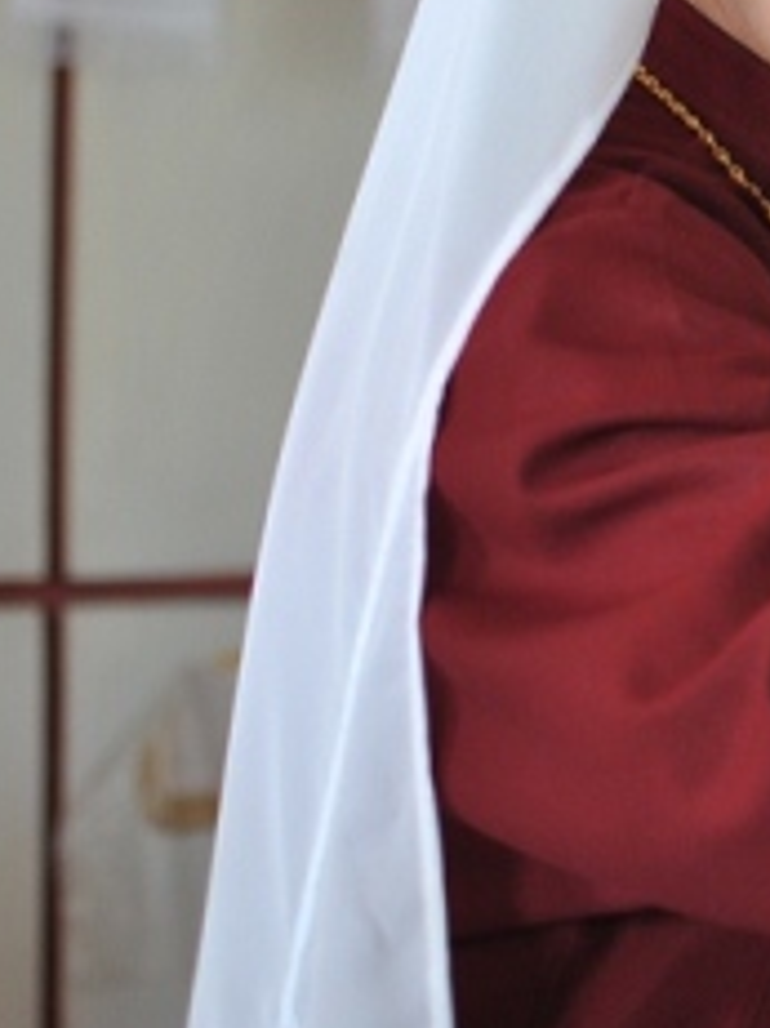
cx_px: 1102
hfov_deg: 9.6
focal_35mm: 150
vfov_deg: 13.0
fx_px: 4466
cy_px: 80
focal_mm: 35
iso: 200
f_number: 2
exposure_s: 1/200
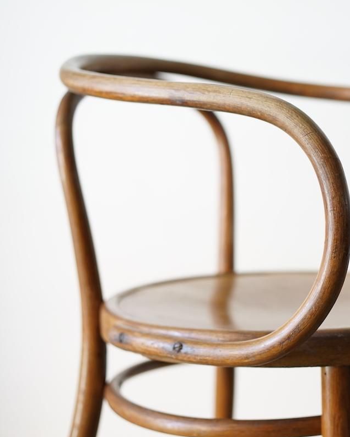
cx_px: 295
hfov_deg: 19.4
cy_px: 218
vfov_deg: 24.4
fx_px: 1010
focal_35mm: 78
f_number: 2.5
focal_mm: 55
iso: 800
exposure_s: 1/100
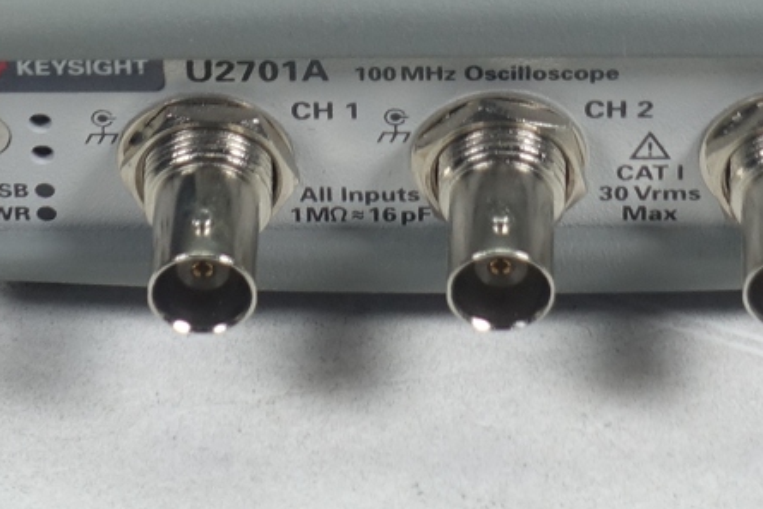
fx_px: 6826
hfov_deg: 6.4
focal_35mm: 322
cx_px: 489
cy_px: -455
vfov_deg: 4.2
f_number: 5.6
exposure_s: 1/80
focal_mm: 25.7
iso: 125
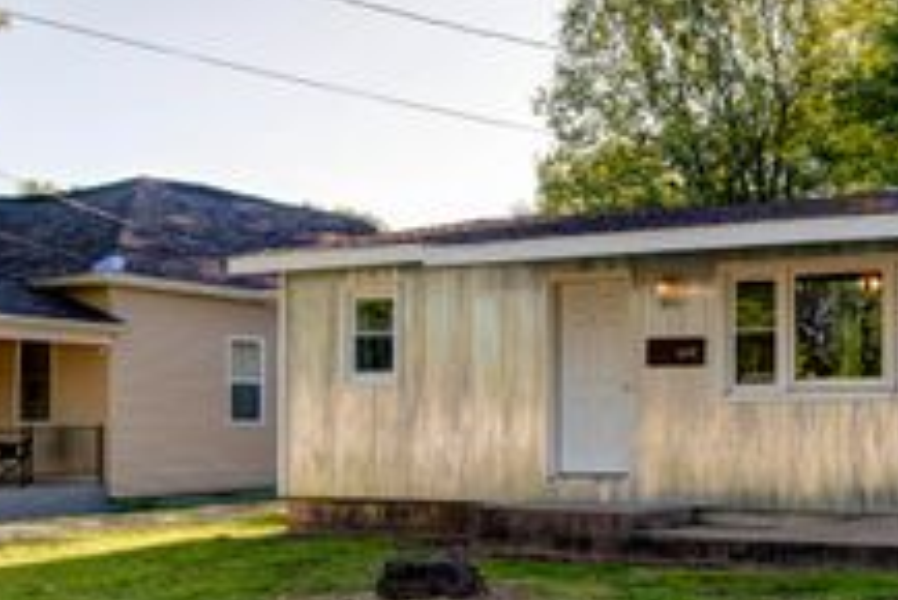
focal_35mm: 46
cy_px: 391
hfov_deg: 39.2
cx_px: 836
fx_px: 1148
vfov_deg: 29.1
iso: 100
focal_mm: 20
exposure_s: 1/160
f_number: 6.3
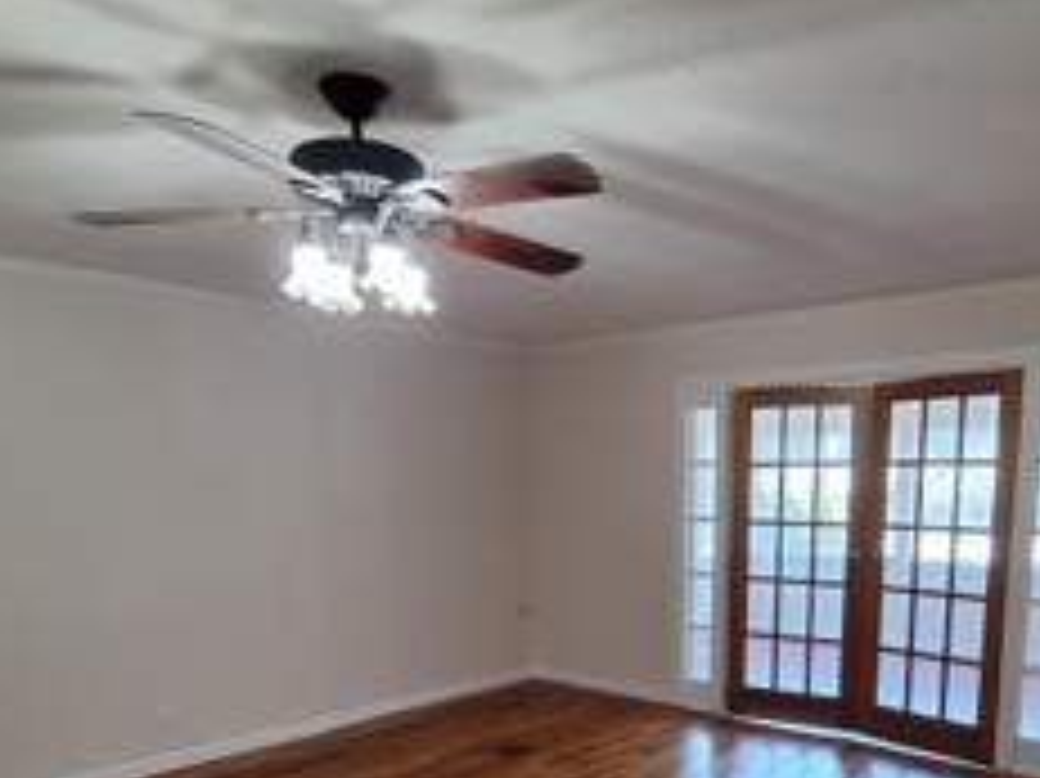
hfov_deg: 64.7
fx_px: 811
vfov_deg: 48.6
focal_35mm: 27
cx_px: 626
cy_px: 614
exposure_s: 1/40
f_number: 2.2
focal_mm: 1.74
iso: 100
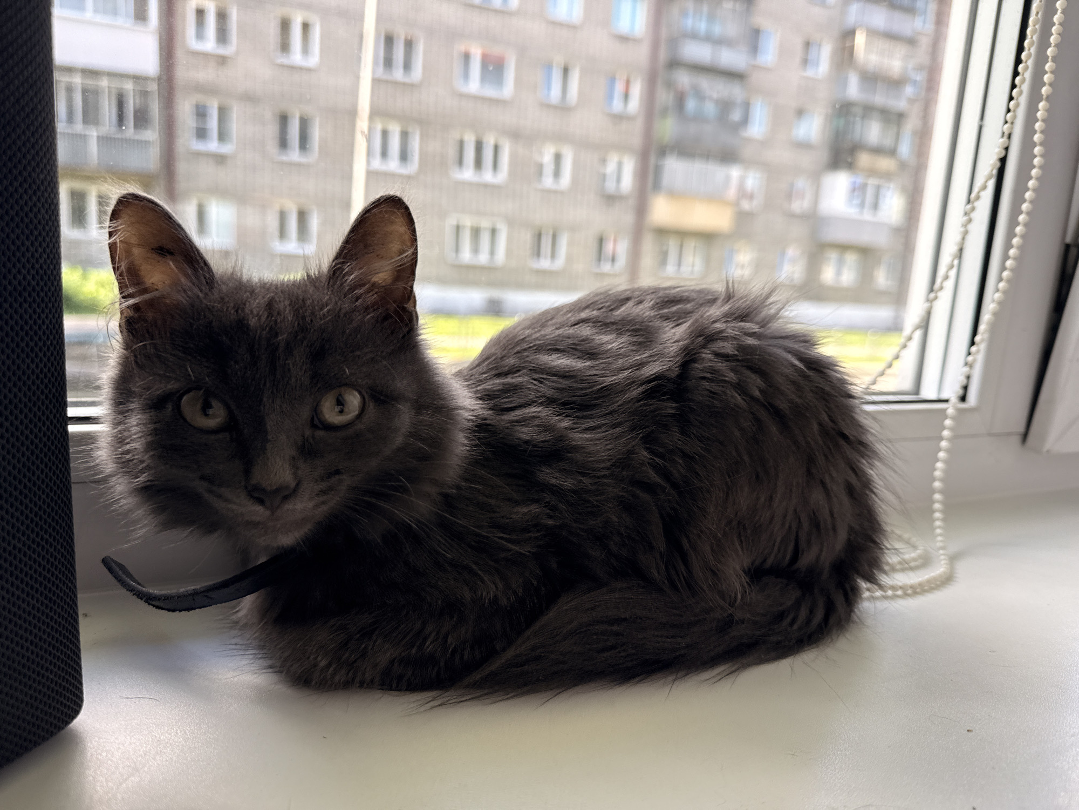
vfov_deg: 56.8
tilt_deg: -12.4
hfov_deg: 71.6
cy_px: 405
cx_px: 540
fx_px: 748
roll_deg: -4.6
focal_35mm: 24
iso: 80
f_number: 1.78
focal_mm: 6.76
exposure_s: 1/336
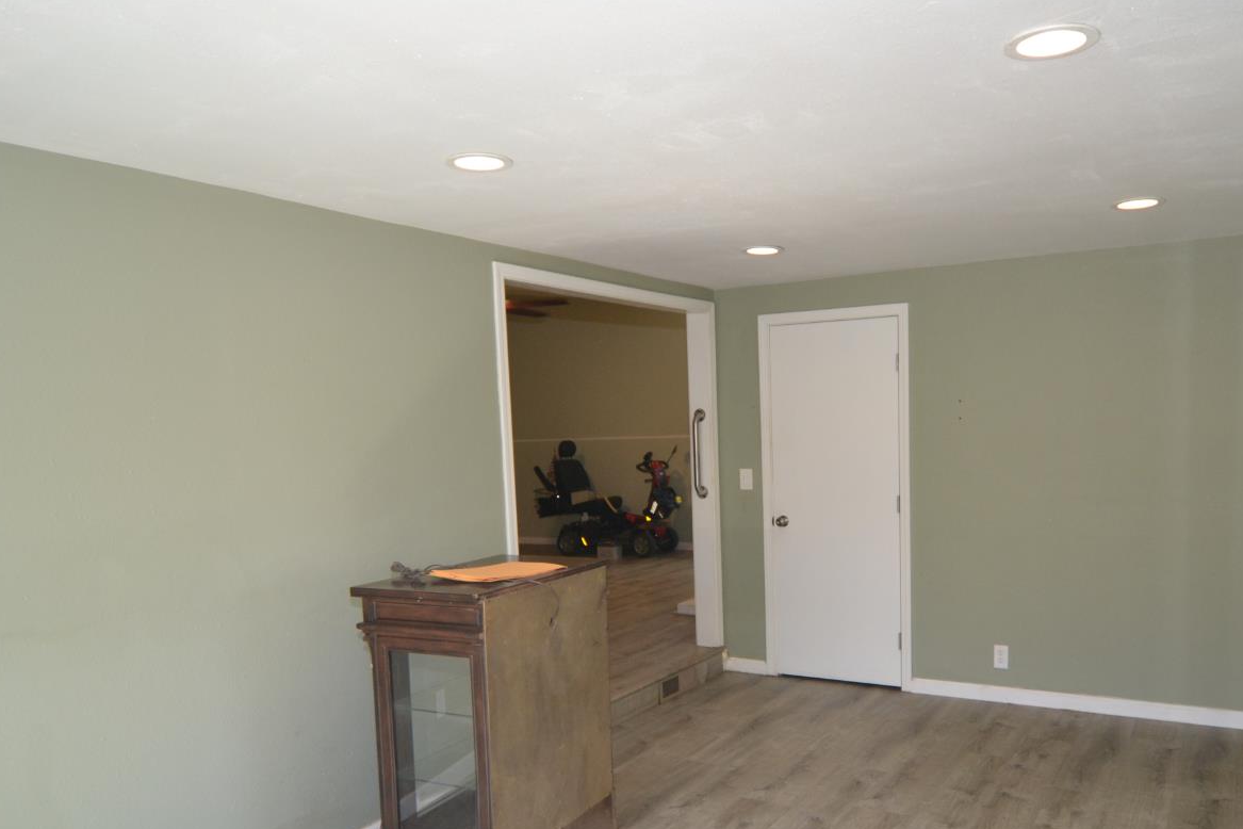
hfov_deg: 67.0
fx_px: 932
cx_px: 719
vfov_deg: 47.4
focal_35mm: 27
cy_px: 523
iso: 640
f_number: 4
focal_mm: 14
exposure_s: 1/60
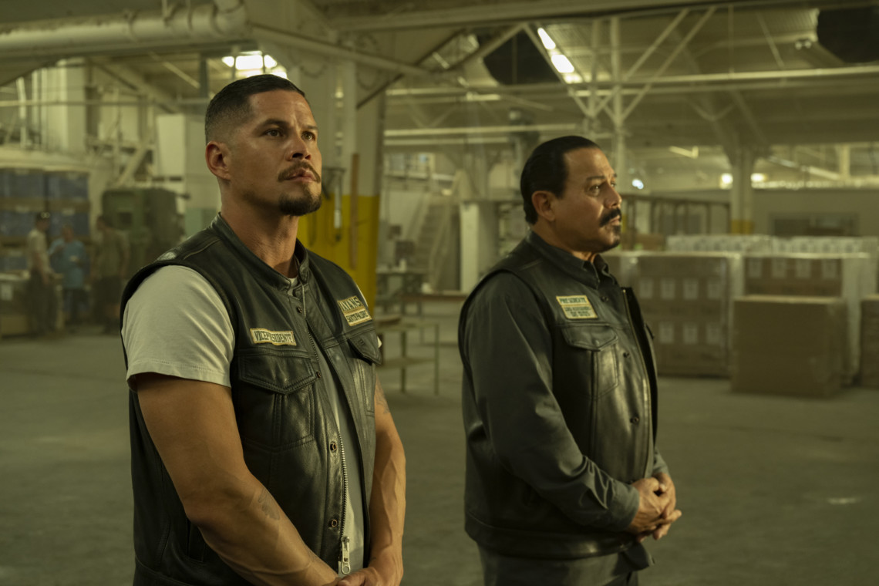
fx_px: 1196
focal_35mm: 49
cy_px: 293
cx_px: 440
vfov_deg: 27.5
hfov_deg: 40.3
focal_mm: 49
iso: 1600
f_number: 5.6
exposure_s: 1/100
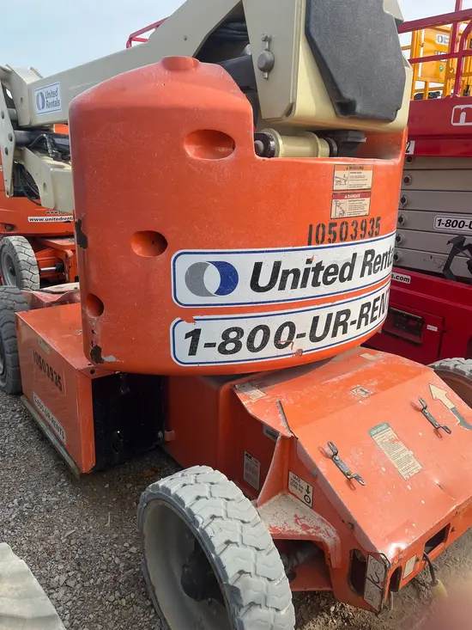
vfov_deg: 67.3
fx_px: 473
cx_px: 236
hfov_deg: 53.1
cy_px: 315
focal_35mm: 26
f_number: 1.6
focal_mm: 5.1
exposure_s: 1/1672
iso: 50
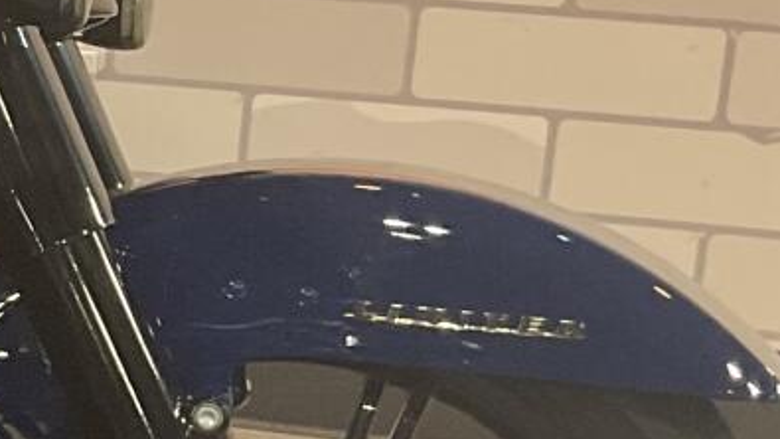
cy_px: 281
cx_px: -833
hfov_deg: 11.9
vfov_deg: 7.6
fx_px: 3309
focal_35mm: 160
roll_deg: +1.0
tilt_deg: -16.8
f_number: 1.8
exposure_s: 1/50
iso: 50
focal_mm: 3
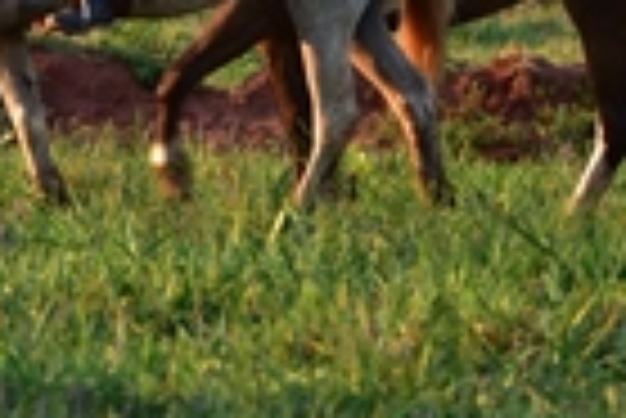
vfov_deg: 1.0
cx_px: -230
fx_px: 23047
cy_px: -463
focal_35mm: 1324
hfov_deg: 1.6
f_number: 5.6
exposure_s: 1/100
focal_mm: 230
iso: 100
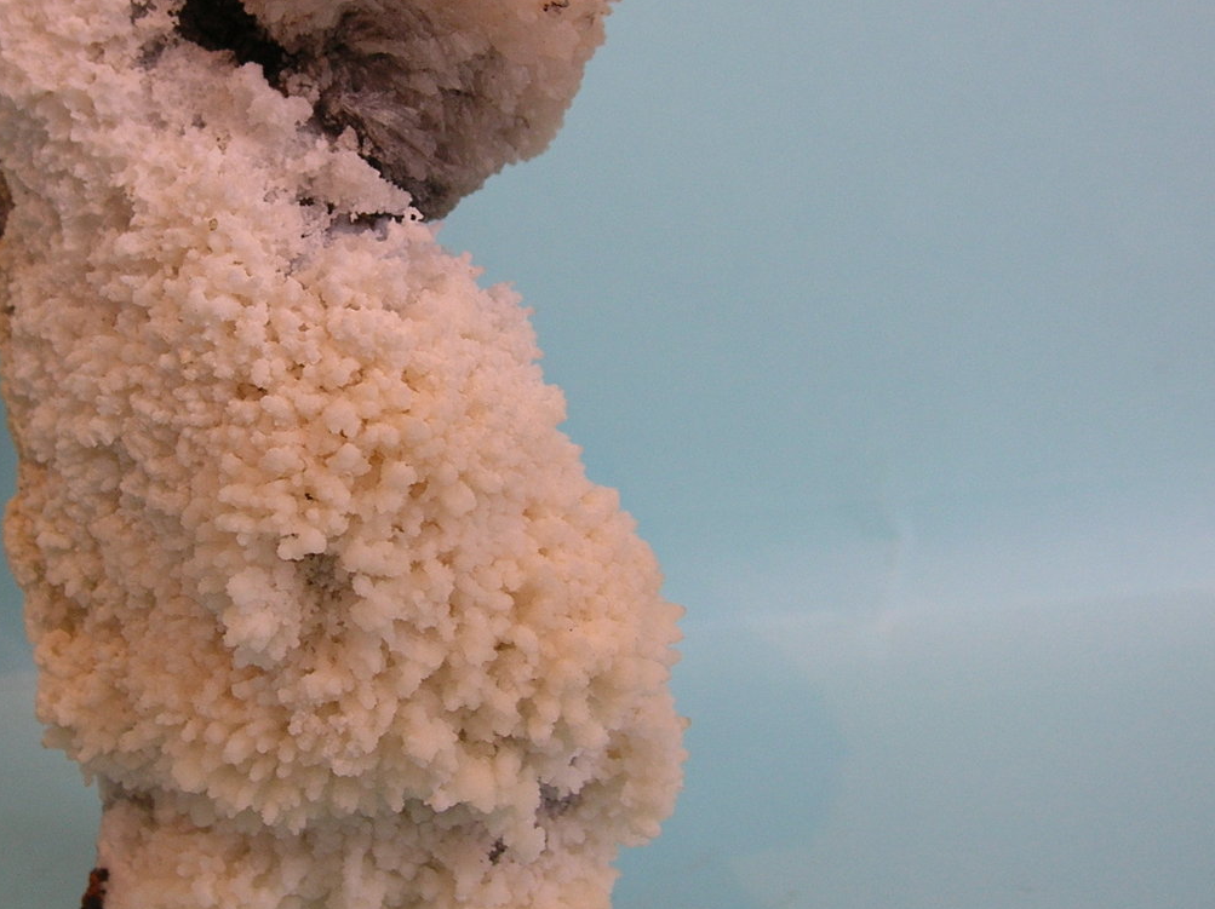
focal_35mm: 59
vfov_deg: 24.8
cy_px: 417
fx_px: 2070
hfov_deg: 32.2
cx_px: 323
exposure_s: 1/17.6
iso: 50
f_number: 2.7
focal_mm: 6.2
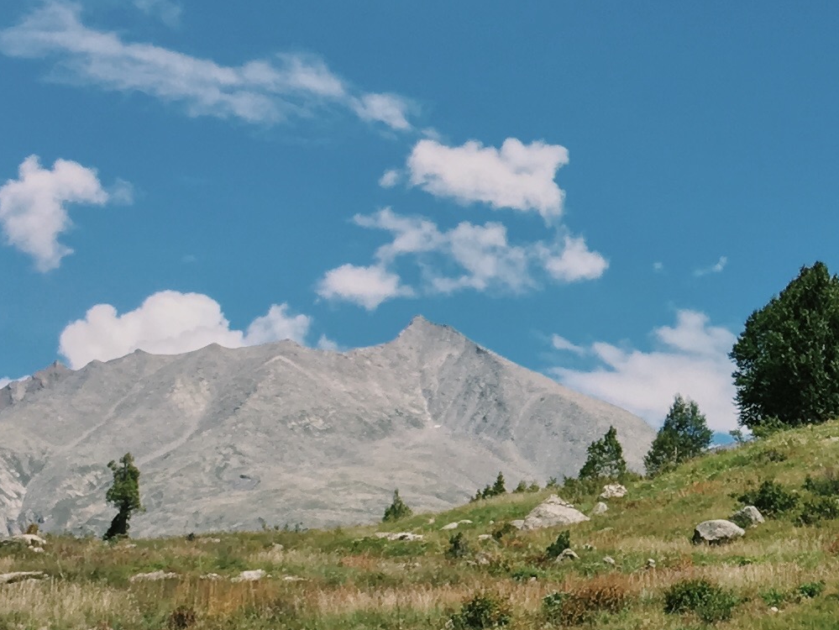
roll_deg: -2.5
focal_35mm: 117
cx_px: 892
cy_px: 420
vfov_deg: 12.7
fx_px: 2837
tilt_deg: +11.6
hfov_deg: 16.4
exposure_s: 1/1183
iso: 25
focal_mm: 4.15
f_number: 2.2
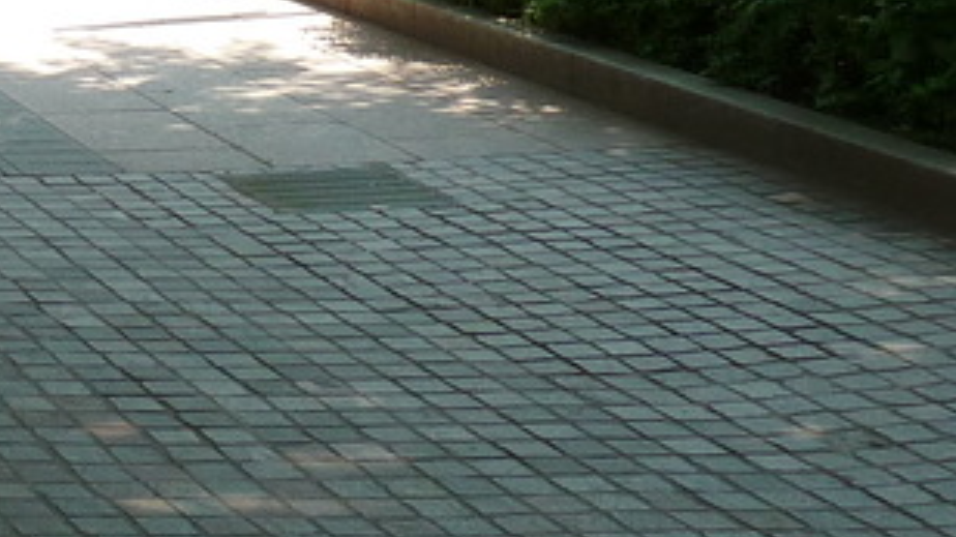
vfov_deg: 10.7
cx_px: -751
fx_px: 2686
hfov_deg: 16.8
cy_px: -456
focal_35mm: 106
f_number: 3.5
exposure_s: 1/100
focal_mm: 4.1
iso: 80
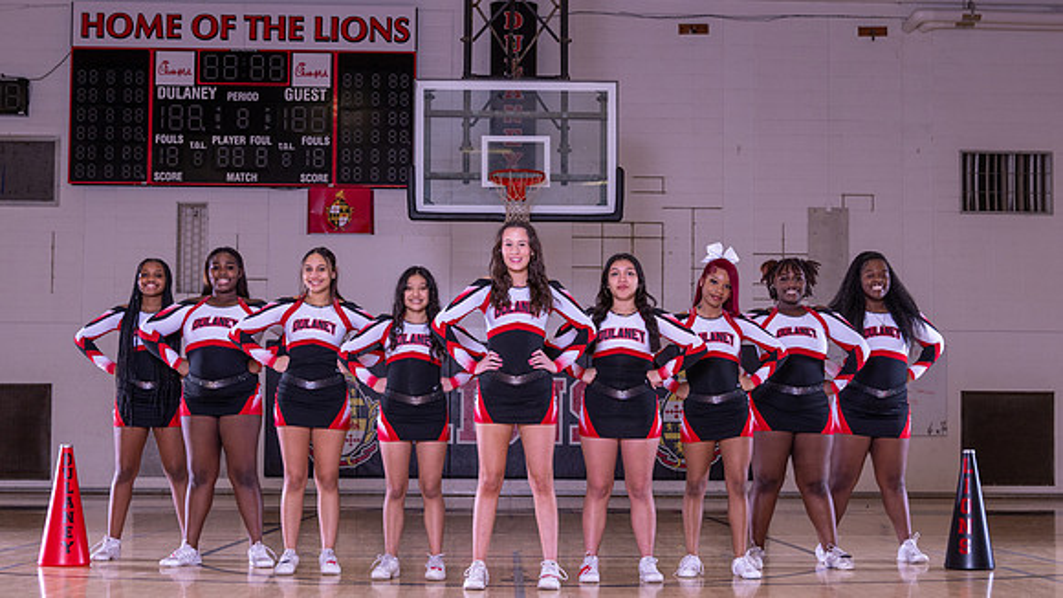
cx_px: 565
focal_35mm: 53
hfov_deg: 38.9
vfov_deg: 22.4
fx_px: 1505
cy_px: 385
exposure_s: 1/100
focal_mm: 44
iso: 400
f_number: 8
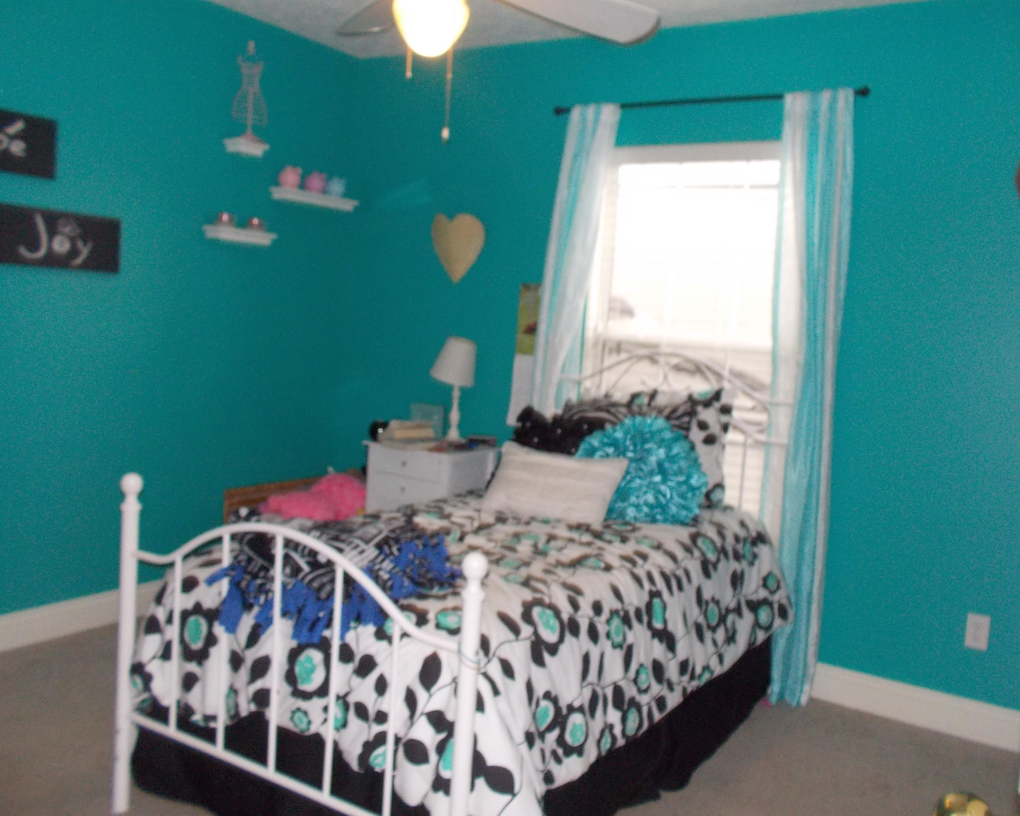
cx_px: 516
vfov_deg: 47.1
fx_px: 936
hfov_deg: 57.2
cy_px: 401
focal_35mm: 31
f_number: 3.3
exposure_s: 1/25
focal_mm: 4.1
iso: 200
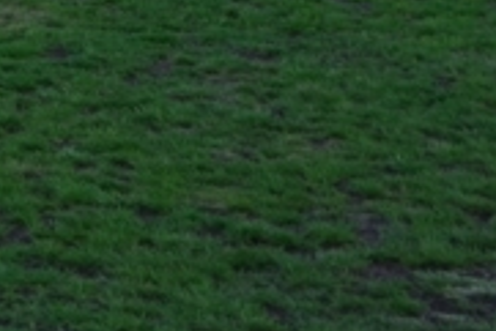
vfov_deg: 5.6
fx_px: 3282
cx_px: -836
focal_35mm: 238
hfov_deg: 7.8
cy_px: -409
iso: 800
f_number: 8
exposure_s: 1/125
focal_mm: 28
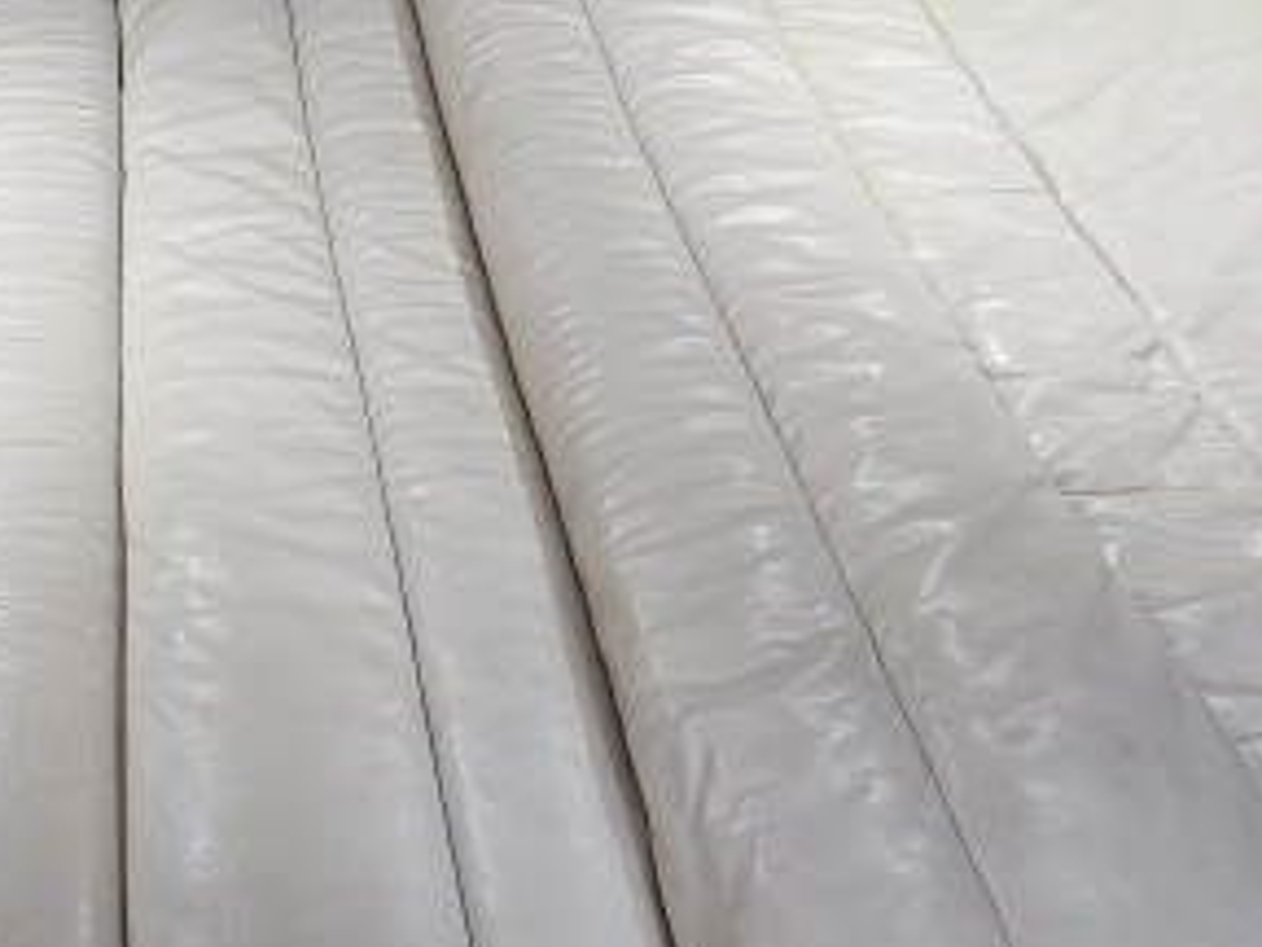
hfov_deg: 42.3
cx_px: 408
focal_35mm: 44
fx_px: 1604
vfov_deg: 32.7
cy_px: 340
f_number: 1.7
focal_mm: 6.3
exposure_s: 1/100
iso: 125
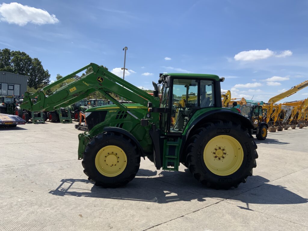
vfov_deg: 48.2
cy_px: 116
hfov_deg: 61.7
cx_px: 154
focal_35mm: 29
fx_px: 258
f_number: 1.8
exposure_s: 1/1984
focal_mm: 3
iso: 16
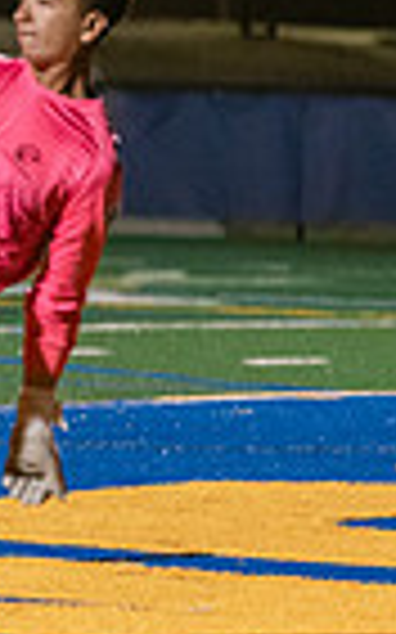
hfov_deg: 1.9
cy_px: 407
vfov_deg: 3.1
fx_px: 11581
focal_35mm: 670
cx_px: -882
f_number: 3
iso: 3200
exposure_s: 1/1000
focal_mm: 160
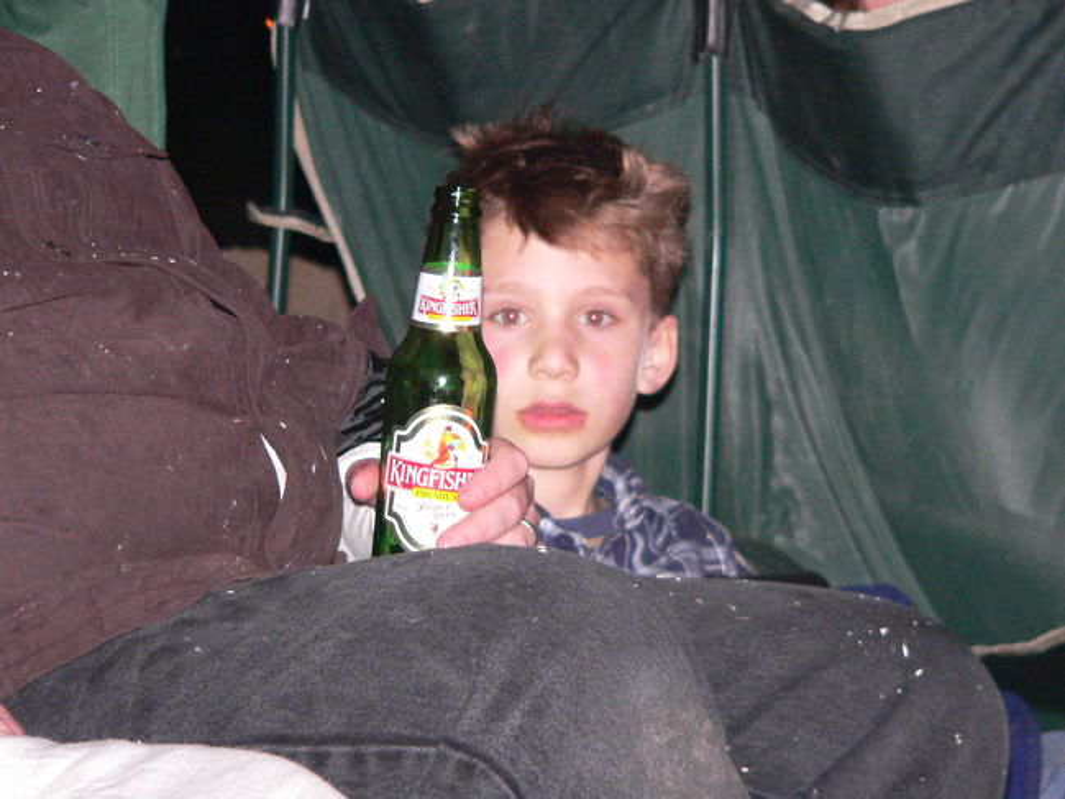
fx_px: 5385
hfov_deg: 11.3
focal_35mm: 175
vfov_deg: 8.5
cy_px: 400
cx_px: 532
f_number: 2.8
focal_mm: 29.1
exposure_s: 1/60
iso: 400
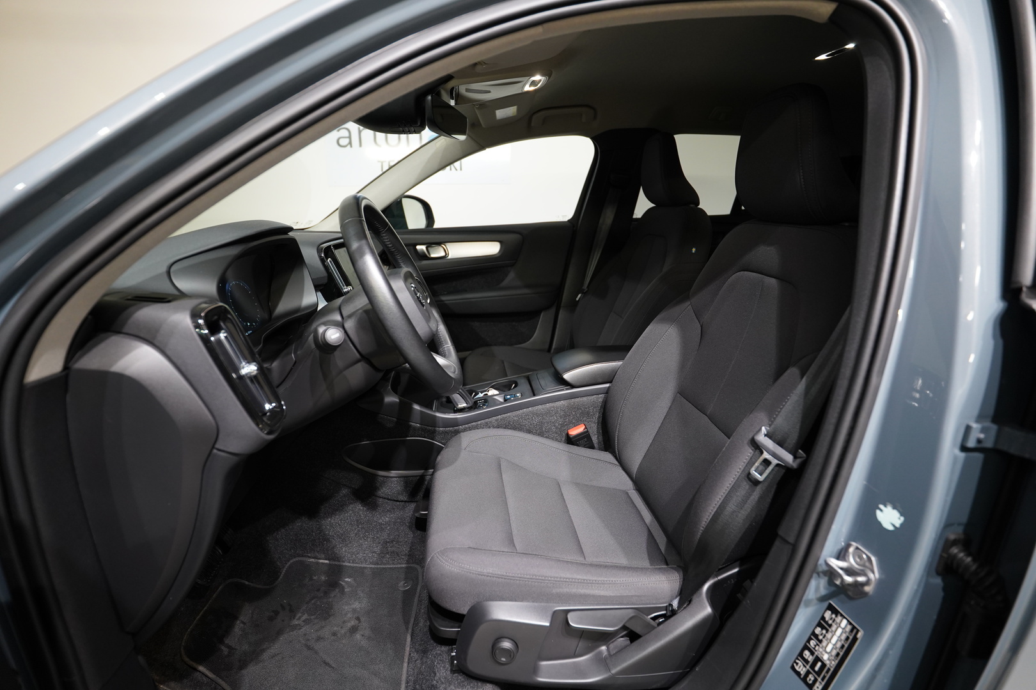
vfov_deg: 73.7
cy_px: 345
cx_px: 518
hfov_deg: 96.7
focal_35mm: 16
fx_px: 460
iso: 1600
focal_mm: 16
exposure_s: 1/60
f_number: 2.8
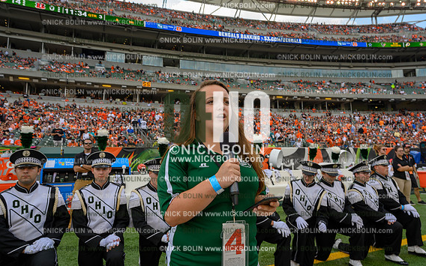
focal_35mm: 25
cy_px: 127
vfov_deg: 49.3
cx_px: 217
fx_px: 290
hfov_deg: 72.5
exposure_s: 1/80
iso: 80
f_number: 7.1
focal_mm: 24
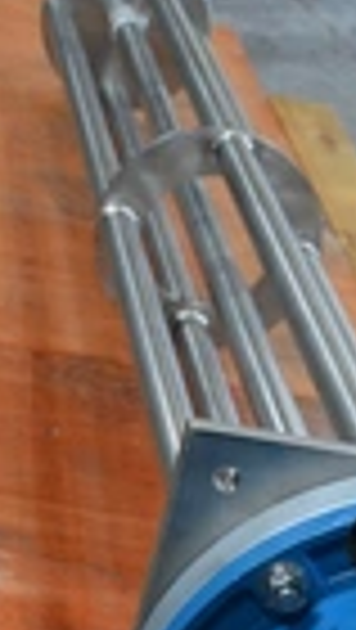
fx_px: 1733
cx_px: 342
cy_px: 734
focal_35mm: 104
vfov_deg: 19.5
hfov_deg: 11.6
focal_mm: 23
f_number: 3.8
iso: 560
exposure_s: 1/60
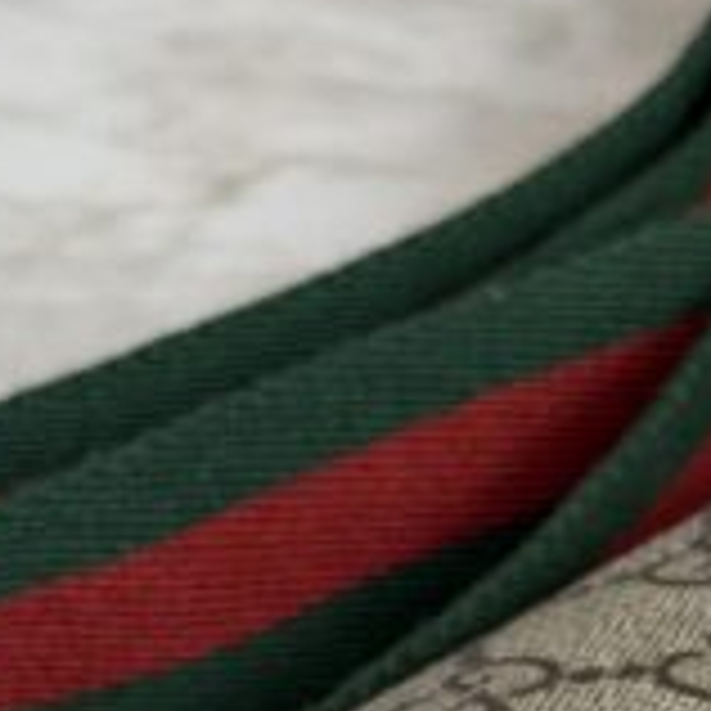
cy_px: 1264
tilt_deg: -40.5
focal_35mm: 215
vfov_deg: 7.9
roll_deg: +0.0
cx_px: 855
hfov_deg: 8.1
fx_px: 4996
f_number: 1.78
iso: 80
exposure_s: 1/120
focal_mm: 6.76
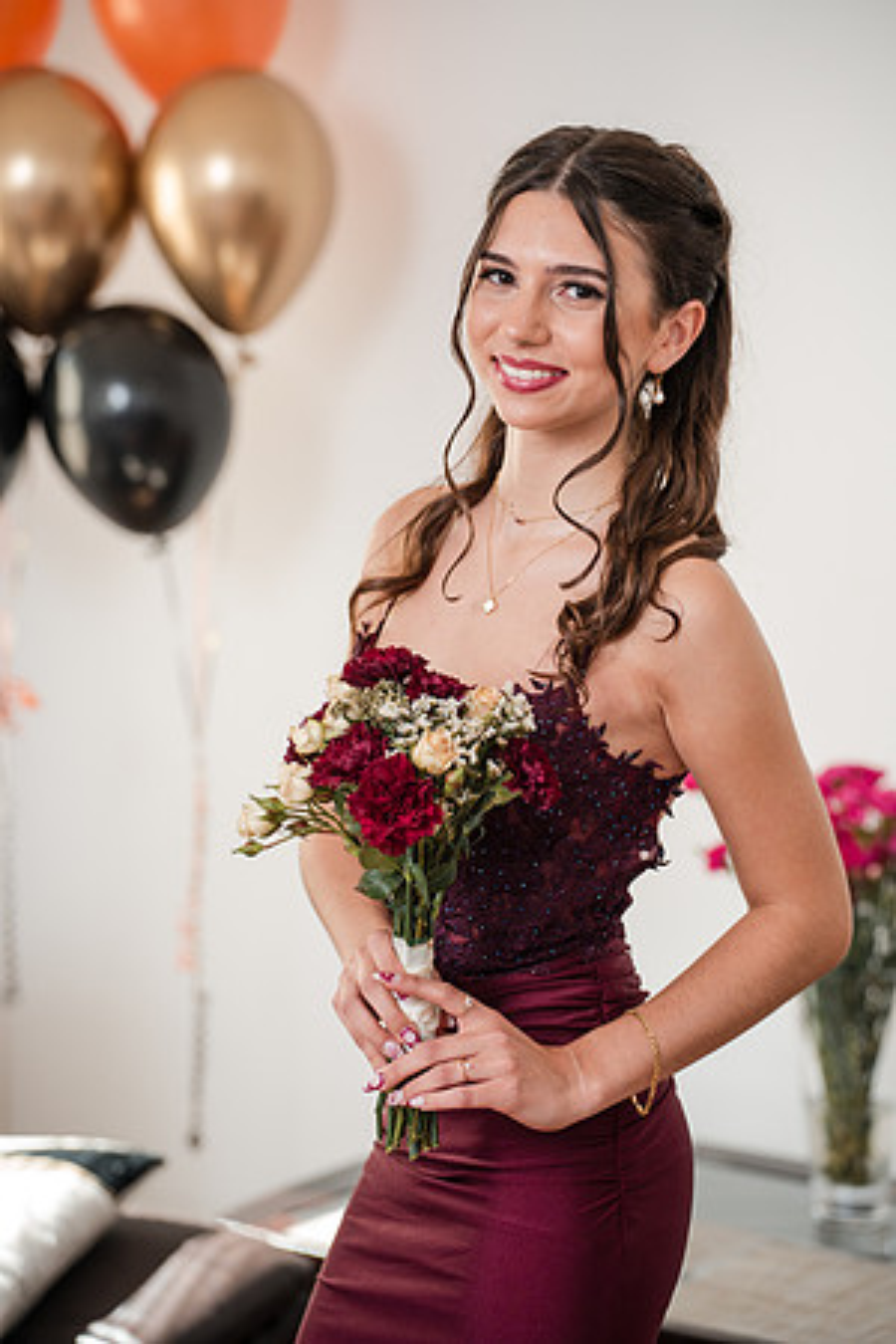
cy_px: 672
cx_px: 448
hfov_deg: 14.6
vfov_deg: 21.7
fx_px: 3509
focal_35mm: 94
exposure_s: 1/250
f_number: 3.2
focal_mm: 94
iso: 1000
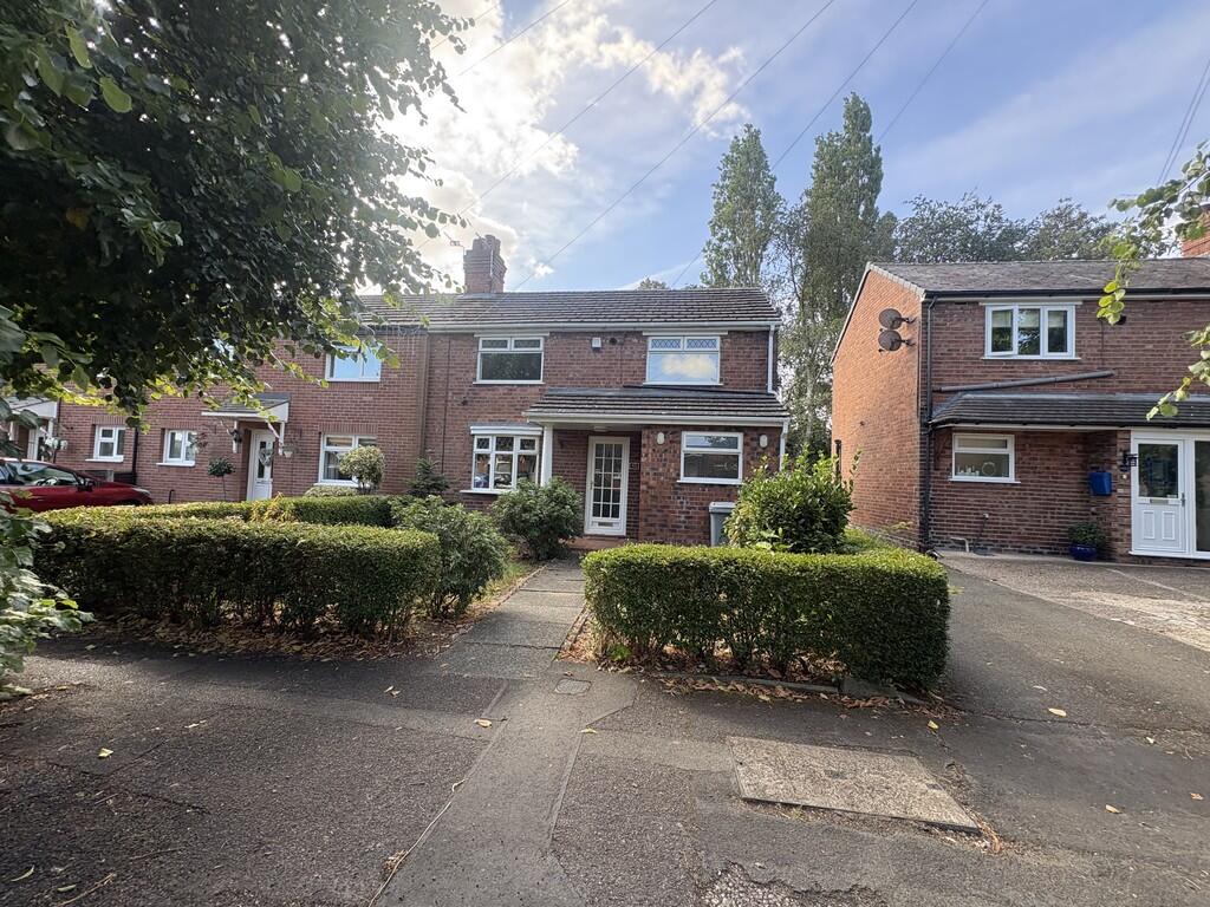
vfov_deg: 85.7
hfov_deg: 102.1
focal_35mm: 14
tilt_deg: +2.9
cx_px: 605
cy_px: 454
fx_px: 489
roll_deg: -2.4
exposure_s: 1/200
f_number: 2.2
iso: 64
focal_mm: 2.22
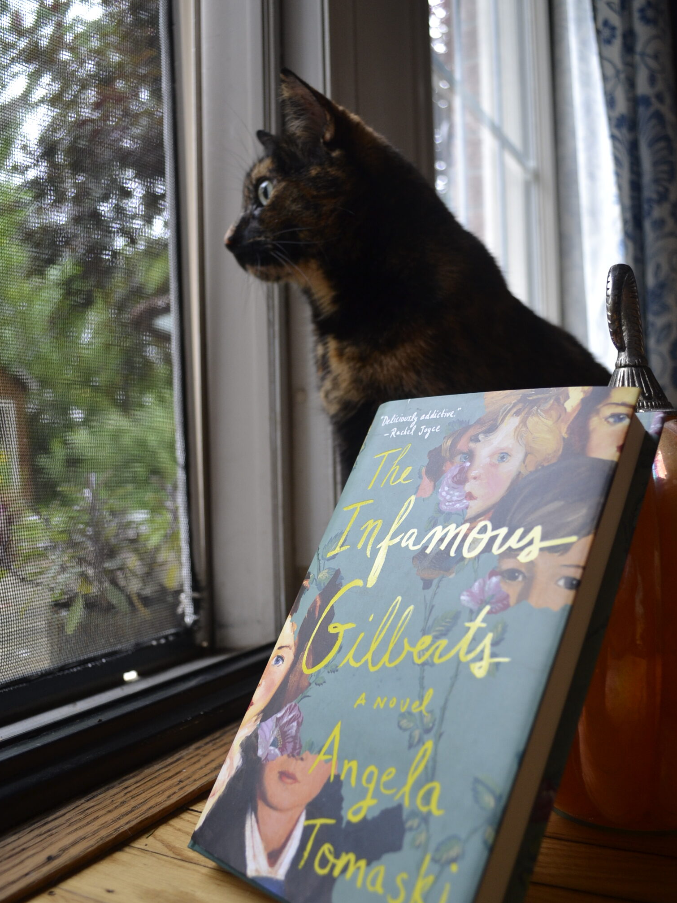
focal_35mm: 33
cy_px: 462
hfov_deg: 42.9
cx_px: 341
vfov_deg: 55.4
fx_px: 861
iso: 400
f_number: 4
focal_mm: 20
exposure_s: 1/60
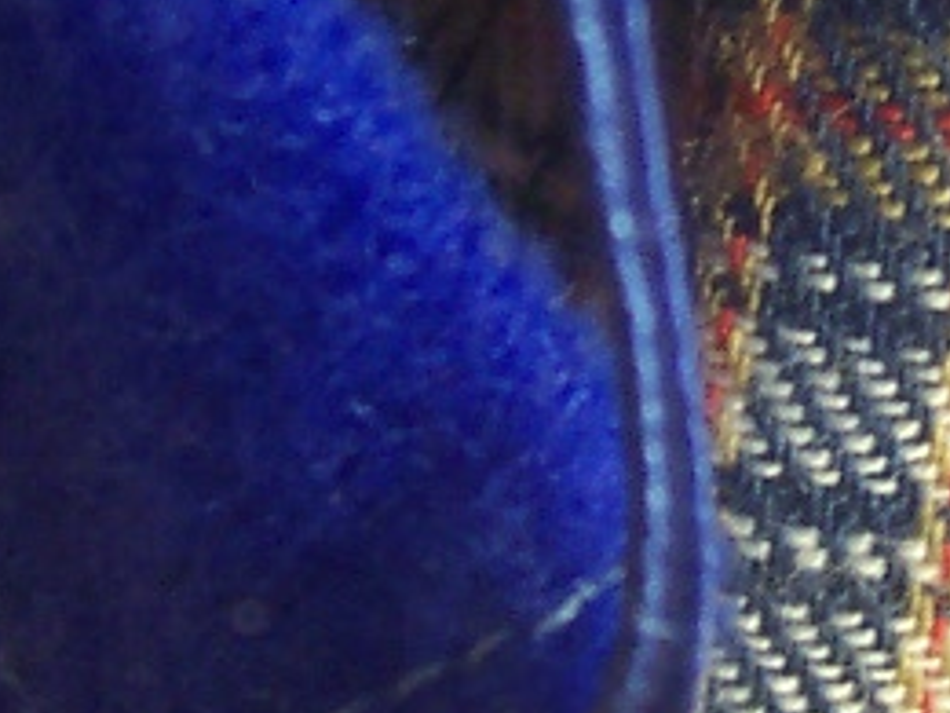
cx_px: 884
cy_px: 260
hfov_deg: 11.5
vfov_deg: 8.7
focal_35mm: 171
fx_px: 4693
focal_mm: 5.6
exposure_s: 1/45
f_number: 2.8
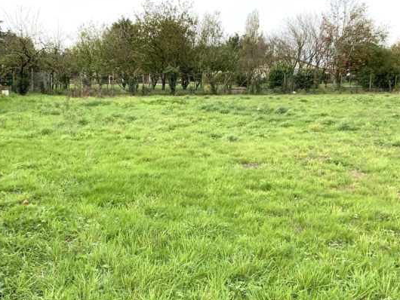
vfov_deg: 34.4
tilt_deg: -8.1
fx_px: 486
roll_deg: -1.7
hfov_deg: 44.7
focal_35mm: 42
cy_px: 145
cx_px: 174
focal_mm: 3
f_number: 1.8
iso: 16
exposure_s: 1/829
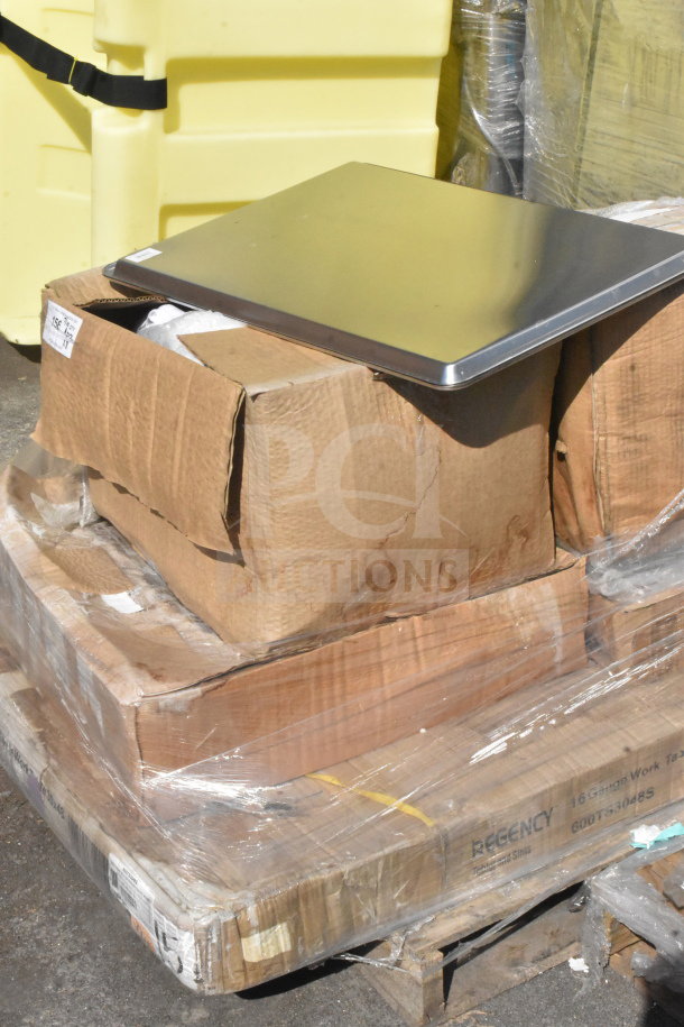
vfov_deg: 36.9
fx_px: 1539
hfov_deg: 25.1
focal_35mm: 54
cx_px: 342
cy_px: 514
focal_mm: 36
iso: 6400
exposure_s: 1/3200
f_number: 29
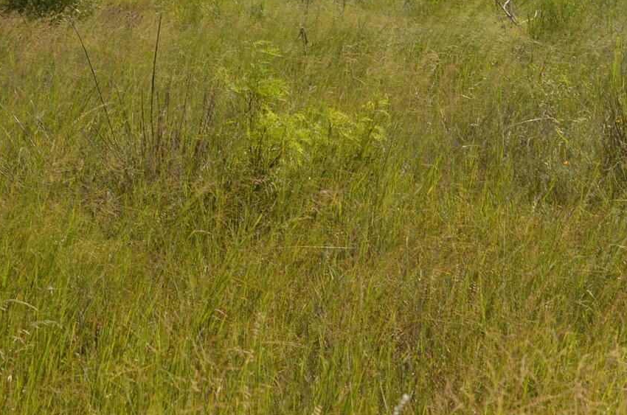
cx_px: 723
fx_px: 2138
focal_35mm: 123
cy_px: 6
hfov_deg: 16.1
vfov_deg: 11.0
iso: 100
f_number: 10
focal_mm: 32
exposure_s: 1/250
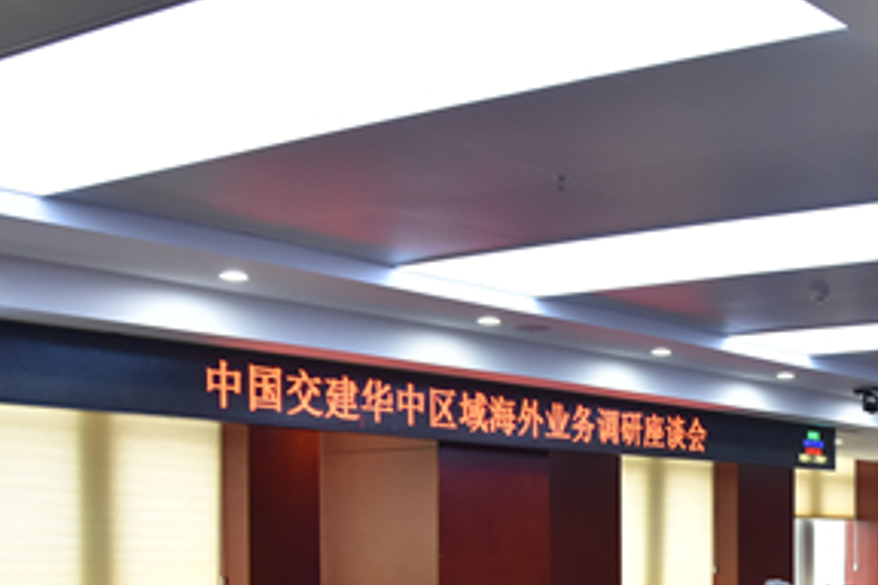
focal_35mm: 61
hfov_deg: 30.6
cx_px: 869
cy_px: 602
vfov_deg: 21.4
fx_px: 1488
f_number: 4
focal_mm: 18
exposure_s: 1/60
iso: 500
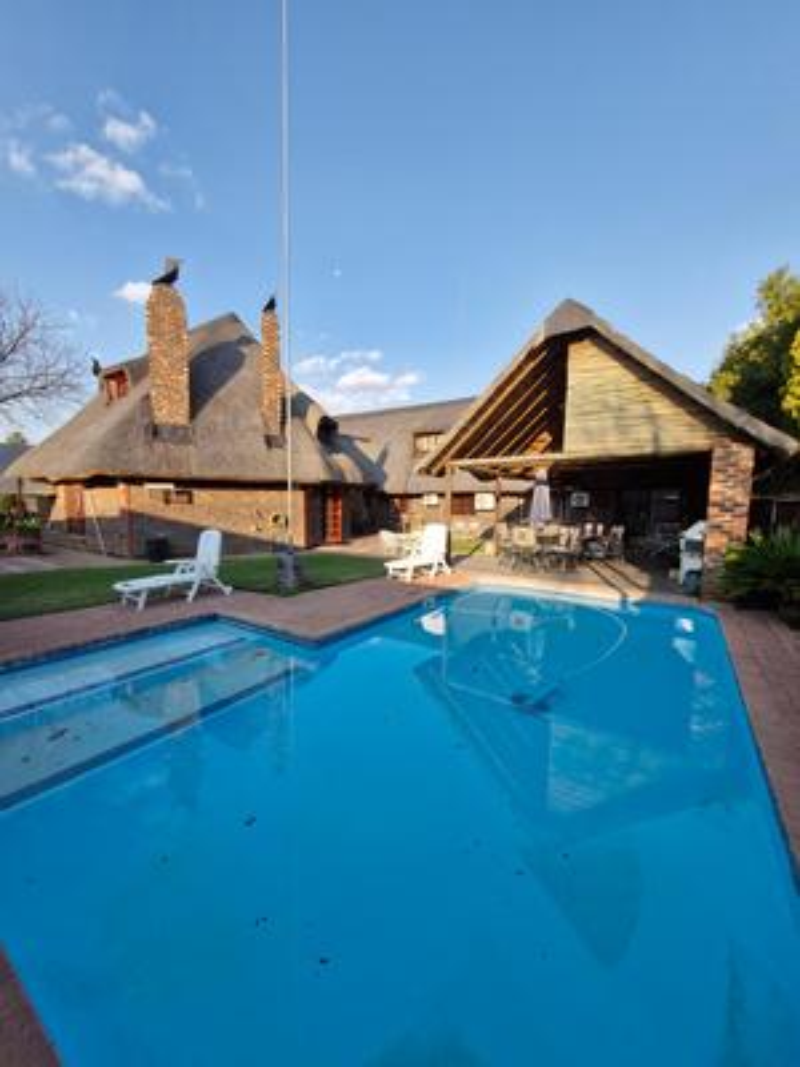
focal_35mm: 13
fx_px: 401
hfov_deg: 89.9
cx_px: 400
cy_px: 534
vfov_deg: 106.2
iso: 50
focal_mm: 1.74
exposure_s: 1/564
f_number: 2.2
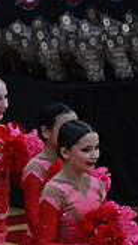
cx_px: -282
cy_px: 216
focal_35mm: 744
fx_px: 4827
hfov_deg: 1.6
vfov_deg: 2.9
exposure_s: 1/400
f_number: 4
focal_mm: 200
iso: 4000
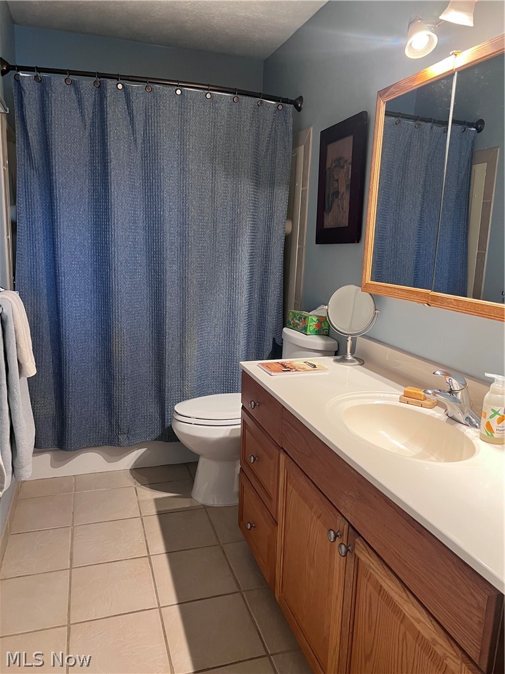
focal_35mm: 26
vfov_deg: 67.3
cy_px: 337
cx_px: 252
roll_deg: -0.7
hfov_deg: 53.1
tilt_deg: -10.7
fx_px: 506
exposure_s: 1/60
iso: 160
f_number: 1.5
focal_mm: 5.7
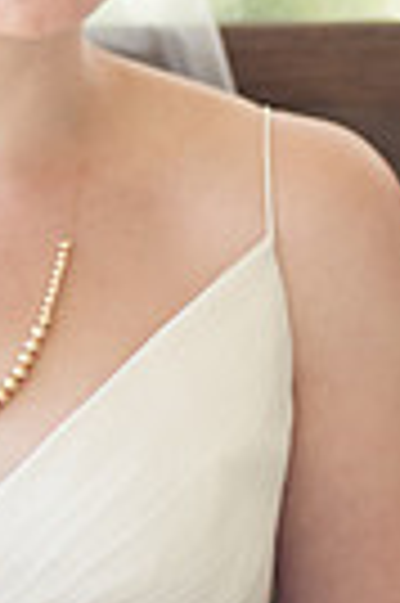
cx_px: -79
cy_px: 270
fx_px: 2807
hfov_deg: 8.1
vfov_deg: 12.2
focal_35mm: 168
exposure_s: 1/3200
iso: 200
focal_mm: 50
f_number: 1.4
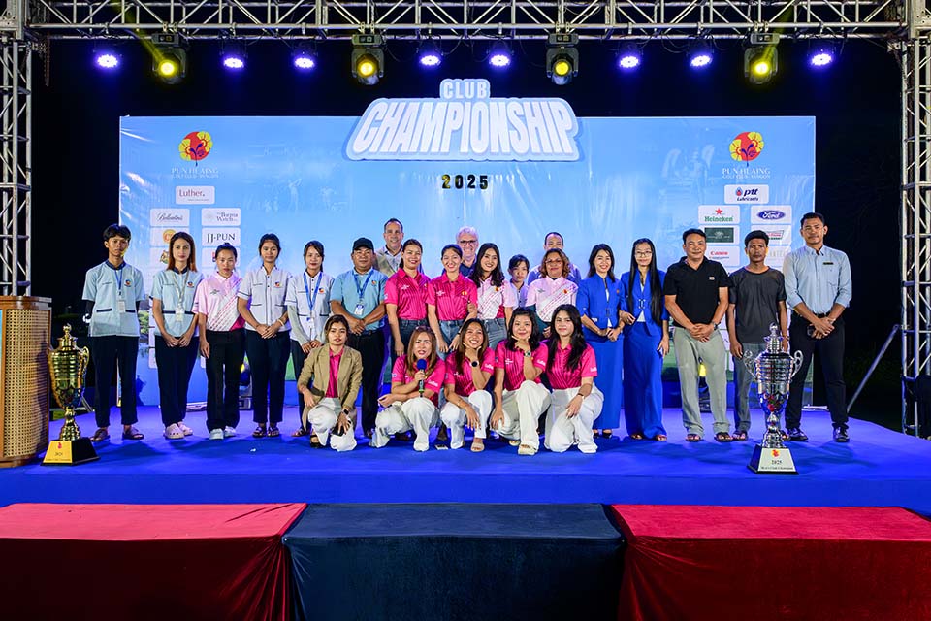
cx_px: 466
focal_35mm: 24
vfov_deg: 53.1
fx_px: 621
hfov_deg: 73.7
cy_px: 310
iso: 2000
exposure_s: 1/200
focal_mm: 24
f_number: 5.6
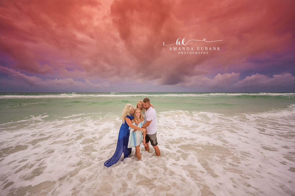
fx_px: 115
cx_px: 148
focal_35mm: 14
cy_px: 98
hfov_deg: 104.3
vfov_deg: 81.2
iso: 1250
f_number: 4.5
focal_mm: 14
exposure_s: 1/640
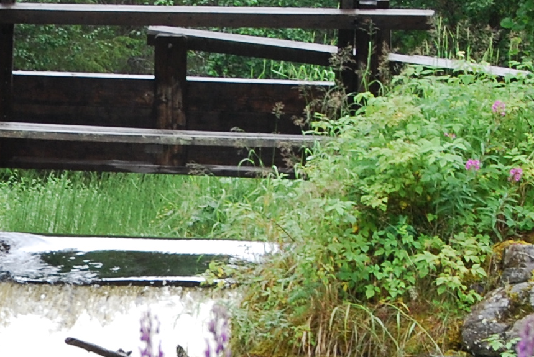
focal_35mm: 311
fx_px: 4619
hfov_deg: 6.6
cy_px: 311
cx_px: -69
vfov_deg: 4.4
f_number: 7.1
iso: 200
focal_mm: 46
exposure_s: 1/60
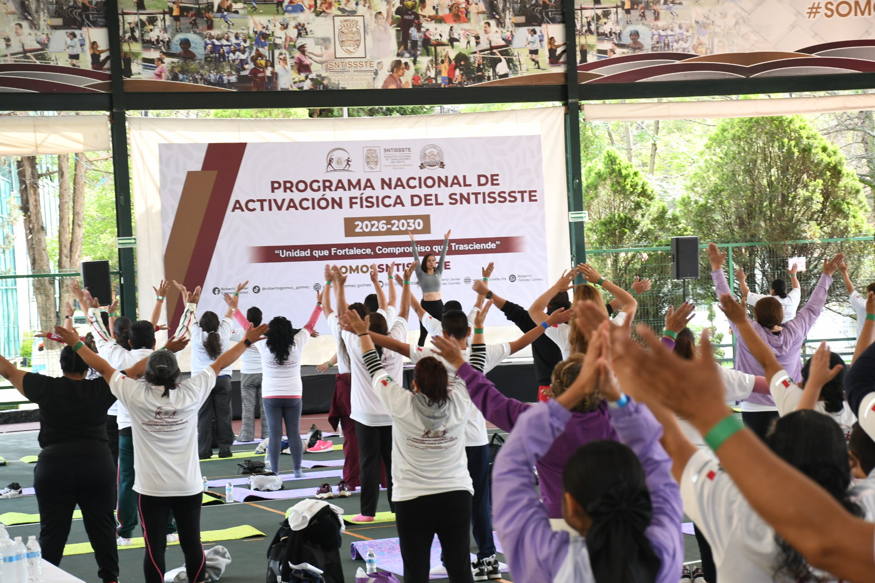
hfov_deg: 19.5
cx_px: 438
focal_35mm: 105
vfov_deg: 13.0
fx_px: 2552
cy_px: 292
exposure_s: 1/125
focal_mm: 70
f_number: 8
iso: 1000
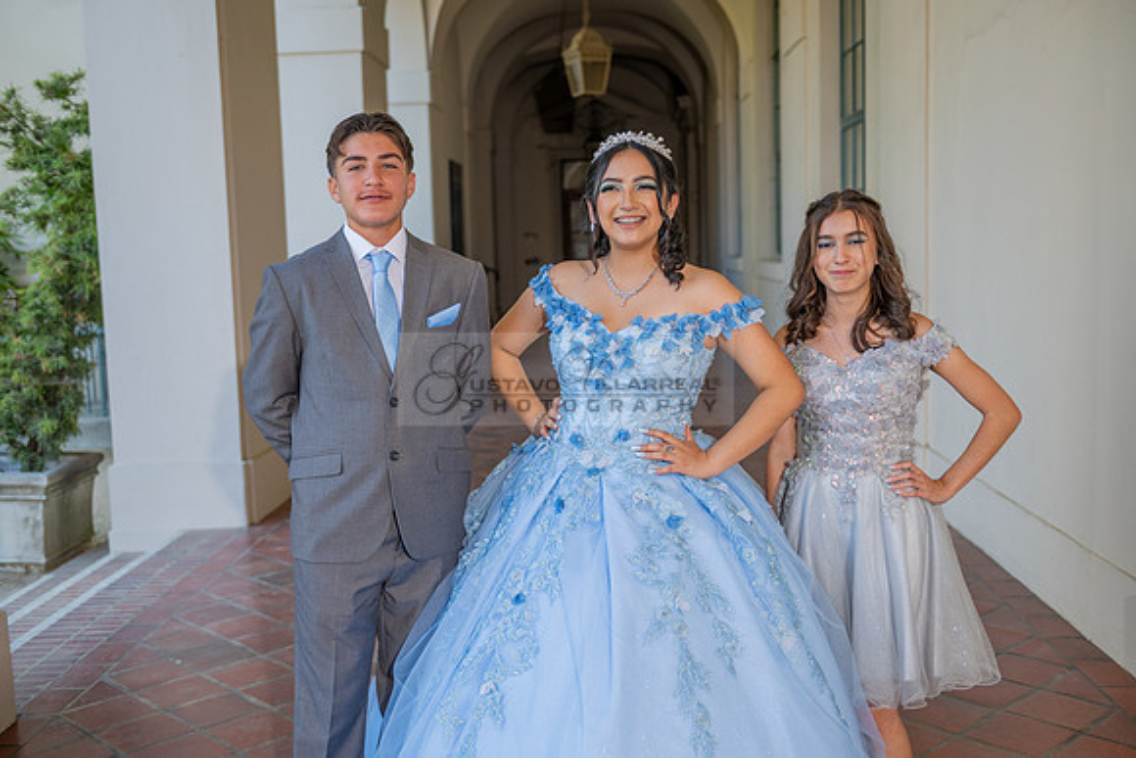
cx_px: 568
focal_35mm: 38
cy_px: 379
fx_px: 1199
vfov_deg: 35.1
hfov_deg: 50.7
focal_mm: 38
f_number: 3.2
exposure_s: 1/200
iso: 200
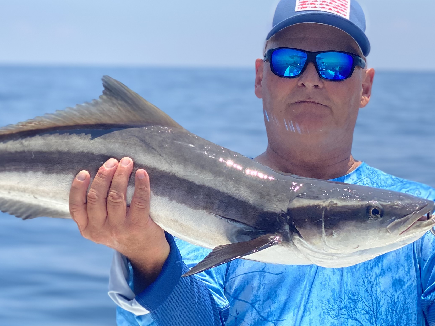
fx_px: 1282
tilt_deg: -1.1
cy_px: 93
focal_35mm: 102
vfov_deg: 14.5
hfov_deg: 19.2
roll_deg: -0.4
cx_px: 154
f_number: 2
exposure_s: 1/1653
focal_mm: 6
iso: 20
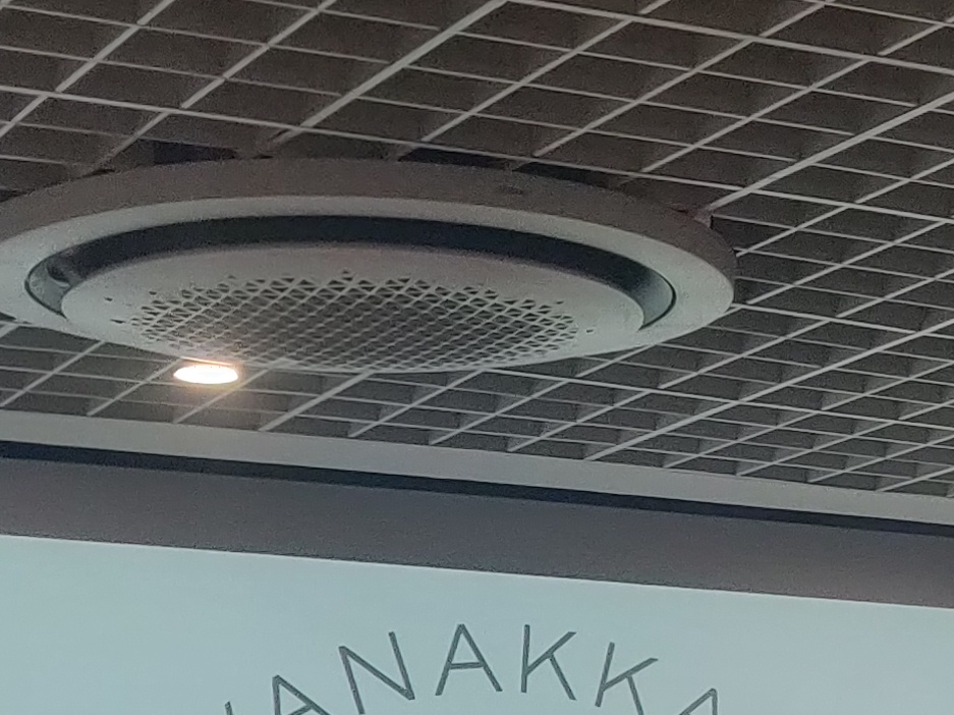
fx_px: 3389
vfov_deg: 11.6
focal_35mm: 123
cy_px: 1057
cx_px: 1091
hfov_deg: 15.5
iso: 320
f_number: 1.7
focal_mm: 4.25
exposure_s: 1/50
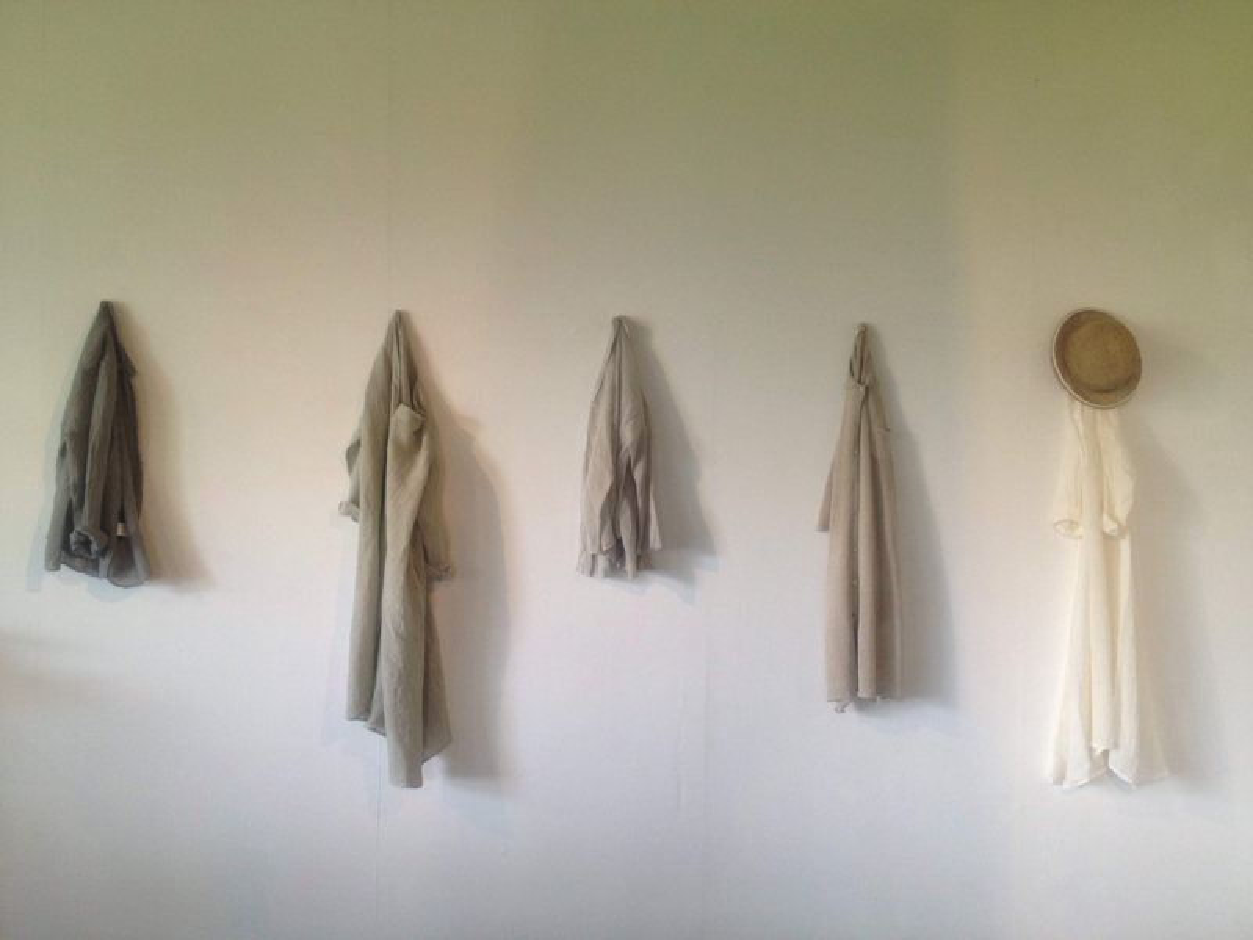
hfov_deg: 52.6
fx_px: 1267
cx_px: 626
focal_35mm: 35
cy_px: 470
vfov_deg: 40.7
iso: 64
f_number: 2.4
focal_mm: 4.28
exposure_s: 1/30
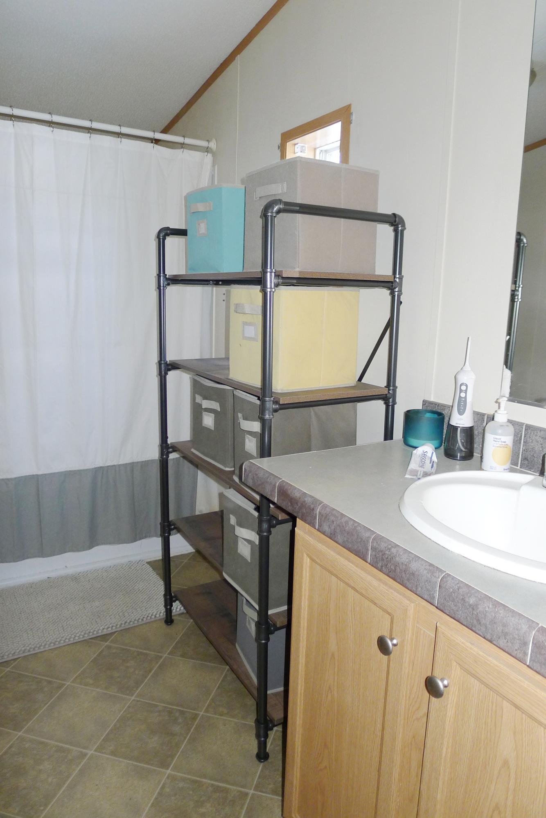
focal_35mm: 24
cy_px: 409
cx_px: 273
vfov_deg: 73.7
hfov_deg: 53.2
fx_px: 546
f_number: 2
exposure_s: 1/60
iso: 200
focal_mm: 5.1
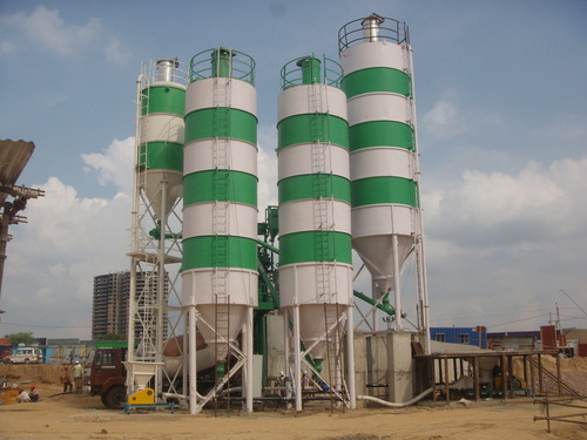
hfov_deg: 49.0
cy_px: 220
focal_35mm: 38
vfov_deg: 37.7
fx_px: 644
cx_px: 294
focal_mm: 6.4
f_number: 5.7
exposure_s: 1/625
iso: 64
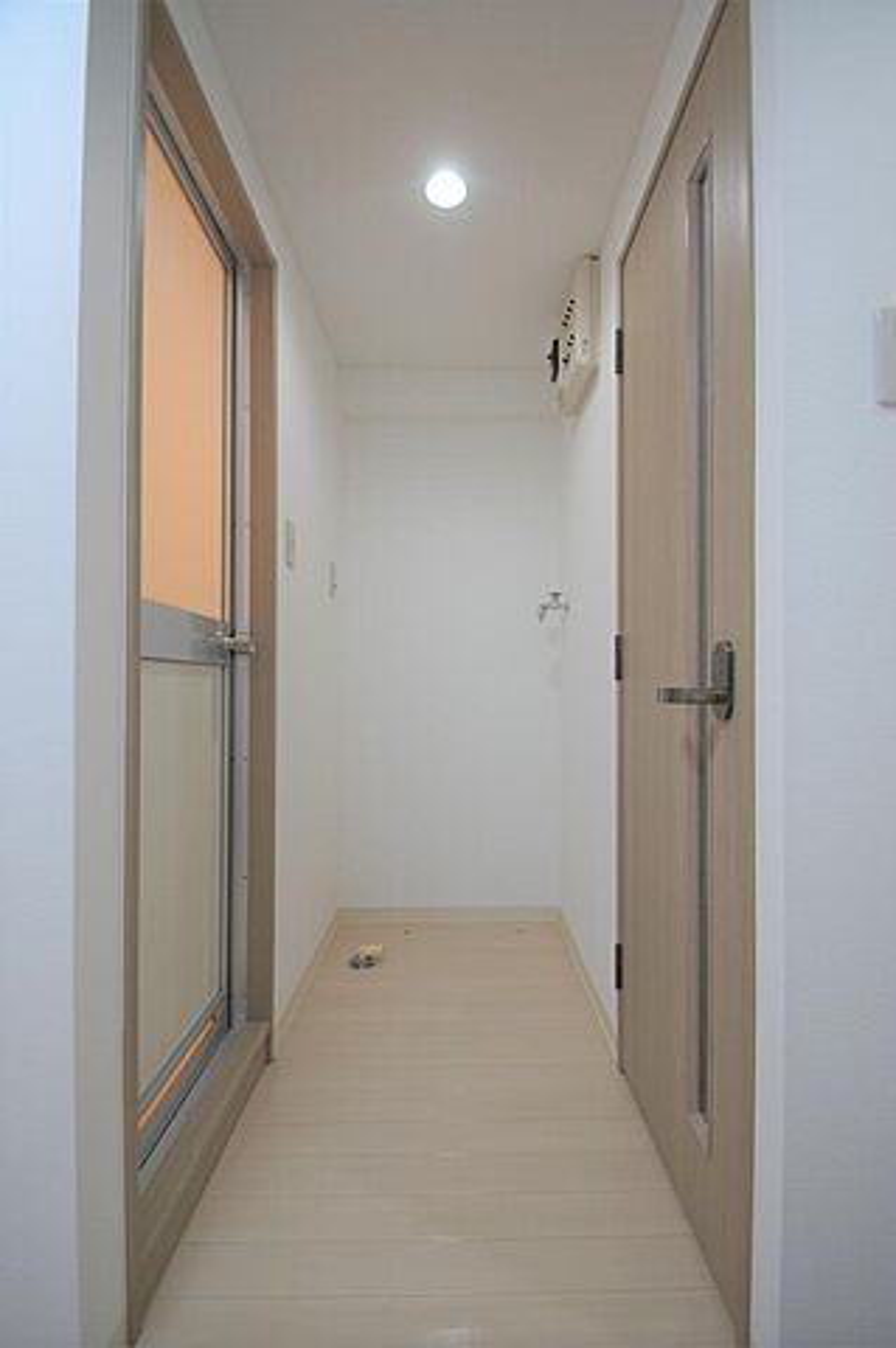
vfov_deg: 100.4
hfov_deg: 77.2
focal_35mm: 15
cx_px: 448
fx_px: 561
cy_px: 674
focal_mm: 10
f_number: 4
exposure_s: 1/40
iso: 100
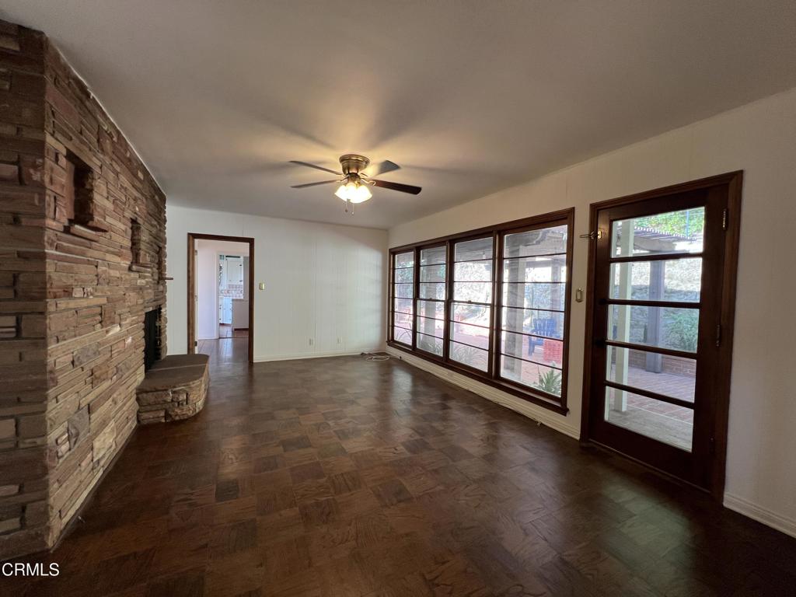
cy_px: 298
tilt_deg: -2.0
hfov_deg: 106.2
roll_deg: -0.5
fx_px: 299
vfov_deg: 89.9
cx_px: 398
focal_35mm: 13
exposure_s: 1/120
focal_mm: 1.57
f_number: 1.8
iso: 125
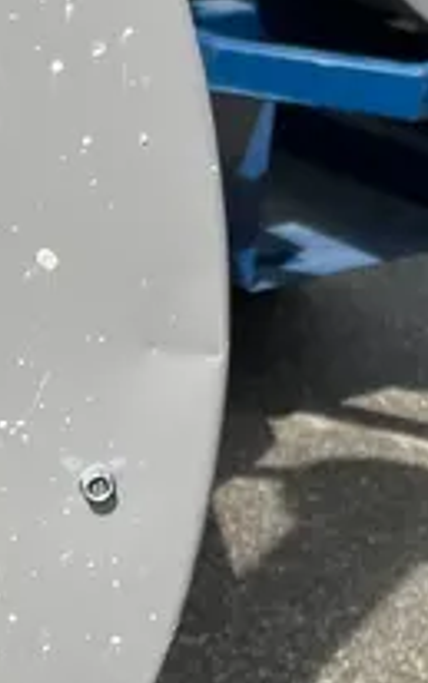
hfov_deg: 13.1
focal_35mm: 98
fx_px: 1826
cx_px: -23
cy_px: 721
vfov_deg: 20.4
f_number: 1.6
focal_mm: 5.1
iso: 50
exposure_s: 1/3215
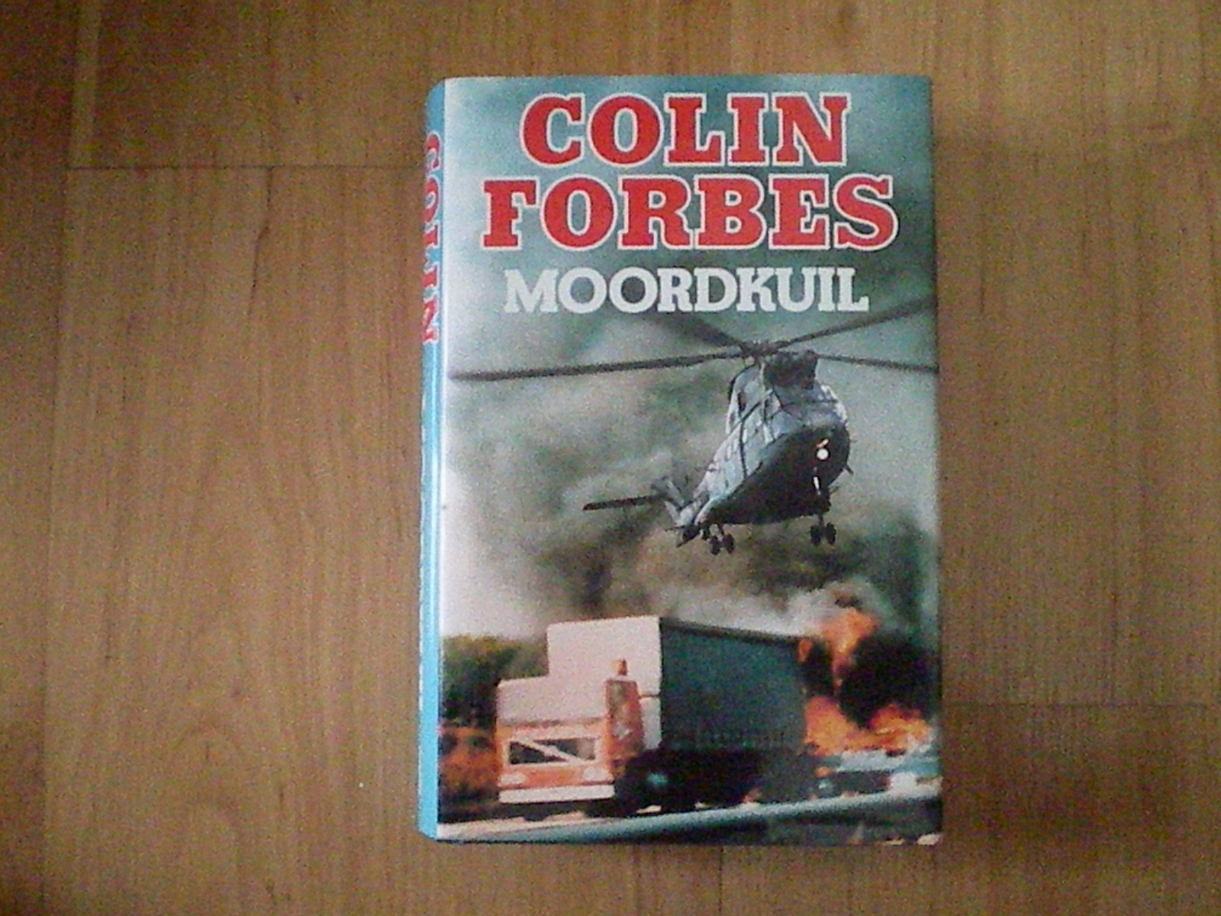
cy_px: 458
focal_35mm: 38
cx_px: 610
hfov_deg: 49.0
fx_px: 1340
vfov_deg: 37.7
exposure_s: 1/50
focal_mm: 6.3
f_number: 3.1
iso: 2601
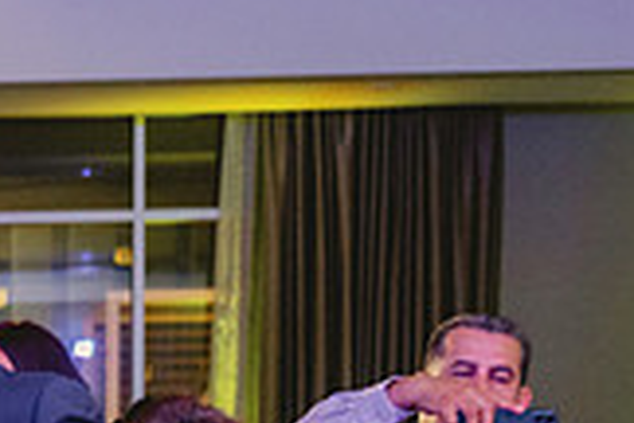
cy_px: 746
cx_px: -160
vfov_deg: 10.7
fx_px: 2131
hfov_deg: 16.1
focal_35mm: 121
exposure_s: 1/125
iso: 2500
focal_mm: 28.5
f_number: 2.8
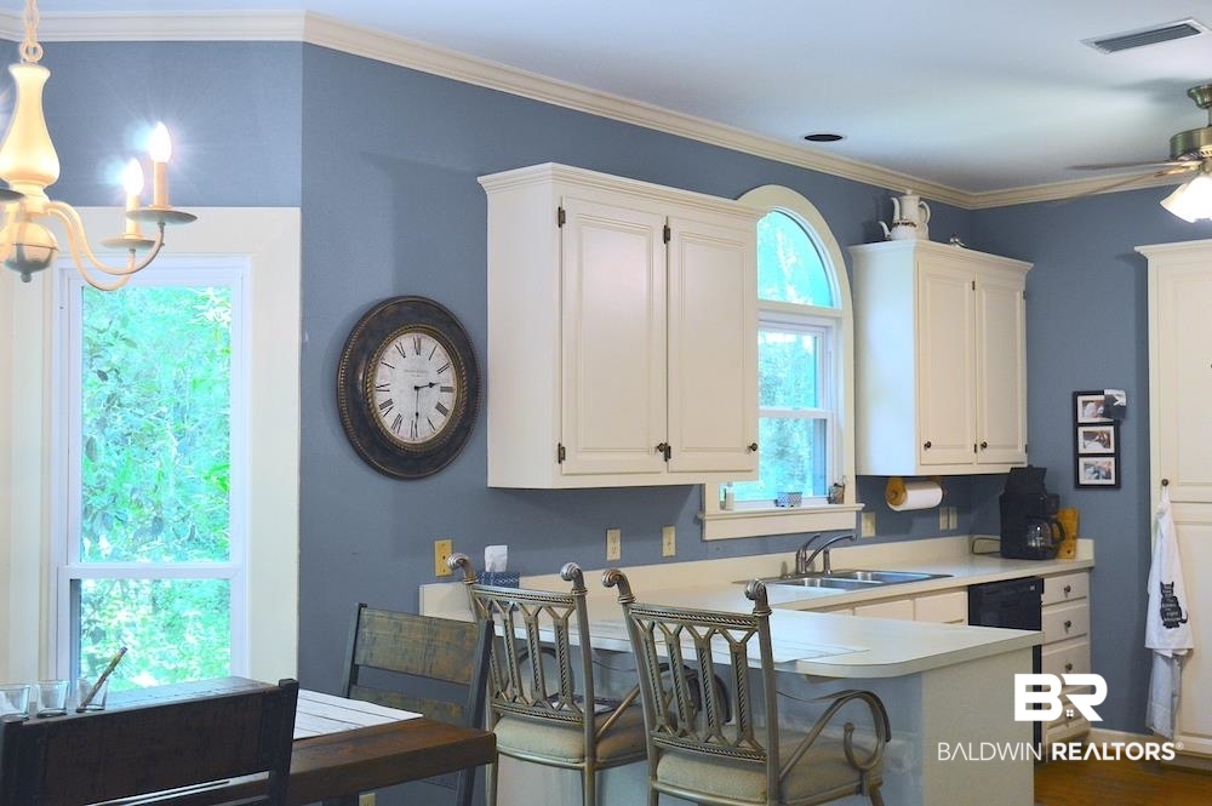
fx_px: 1312
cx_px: 606
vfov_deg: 34.2
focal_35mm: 39
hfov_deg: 49.6
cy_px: 403
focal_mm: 26
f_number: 4
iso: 500
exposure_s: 1/60
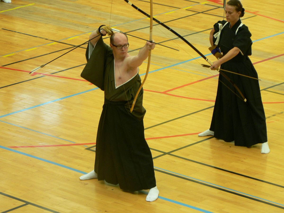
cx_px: 142
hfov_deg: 10.9
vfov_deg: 8.2
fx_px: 1493
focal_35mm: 182
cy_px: 106
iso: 100
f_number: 3.3
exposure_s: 1/20
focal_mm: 30.4
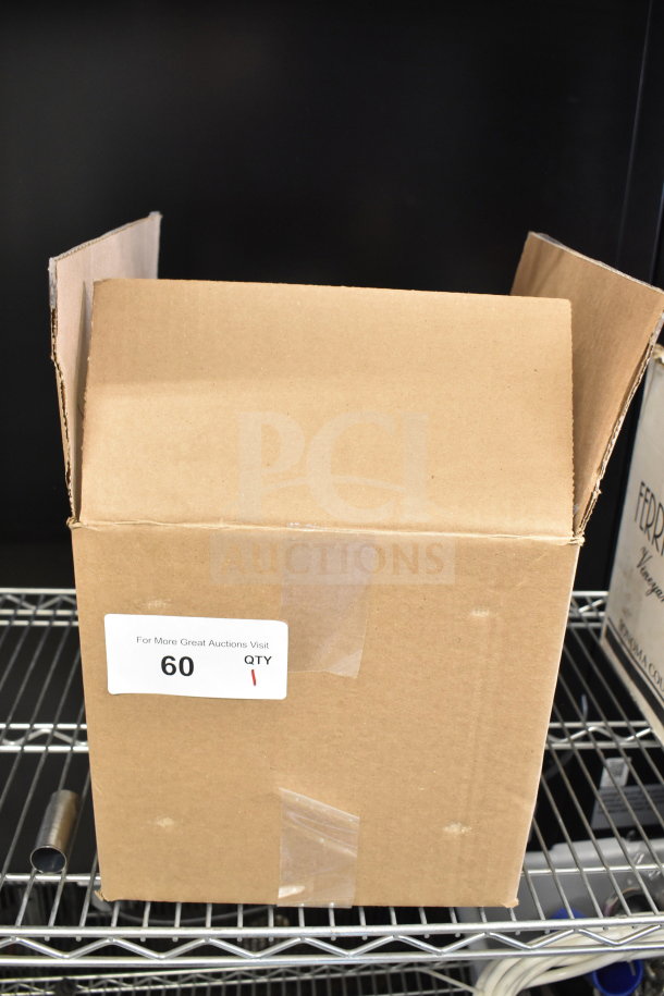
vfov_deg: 57.2
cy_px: 498
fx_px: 913
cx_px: 332
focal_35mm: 33
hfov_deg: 40.0
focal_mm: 22
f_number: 3.8
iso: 1800
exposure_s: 1/30
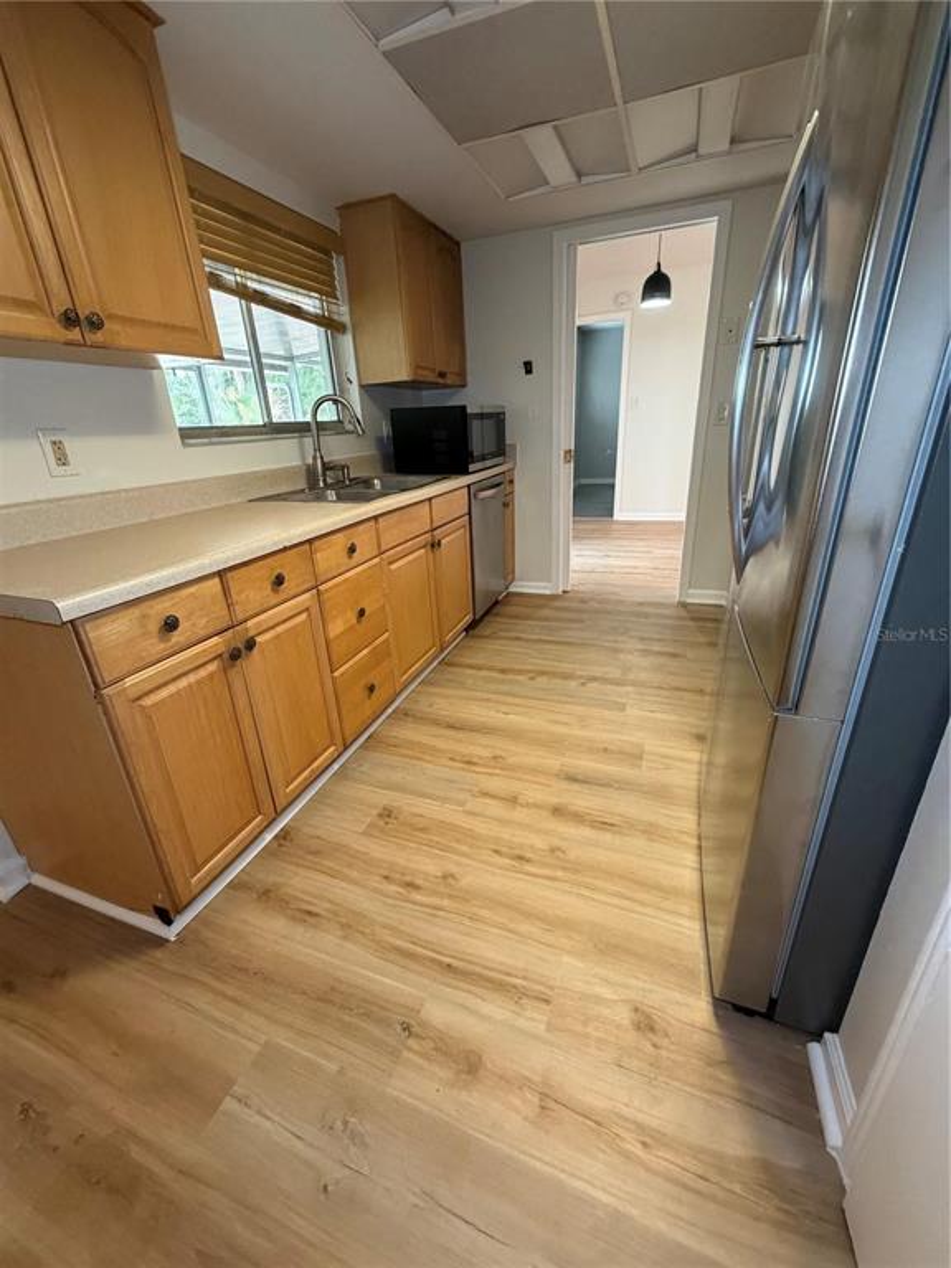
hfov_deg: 85.7
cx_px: 476
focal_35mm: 14
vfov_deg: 102.1
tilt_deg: -22.8
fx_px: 513
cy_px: 634
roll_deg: +3.7
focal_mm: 2.22
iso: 400
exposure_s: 1/60
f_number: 2.2
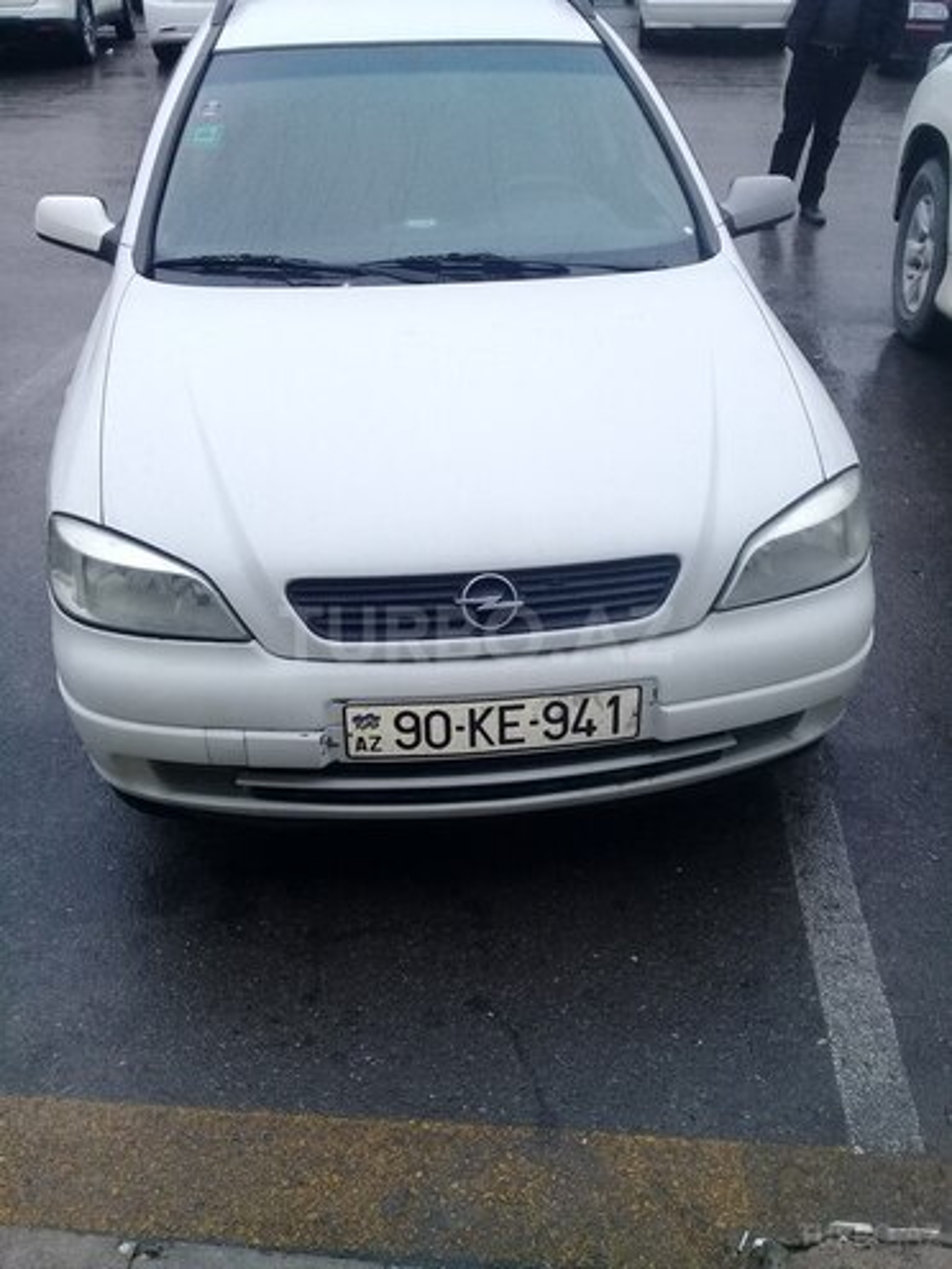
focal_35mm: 31
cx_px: 476
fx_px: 1137
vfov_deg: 58.4
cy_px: 634
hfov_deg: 45.4
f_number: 2.2
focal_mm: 3.3
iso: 64
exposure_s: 1/164
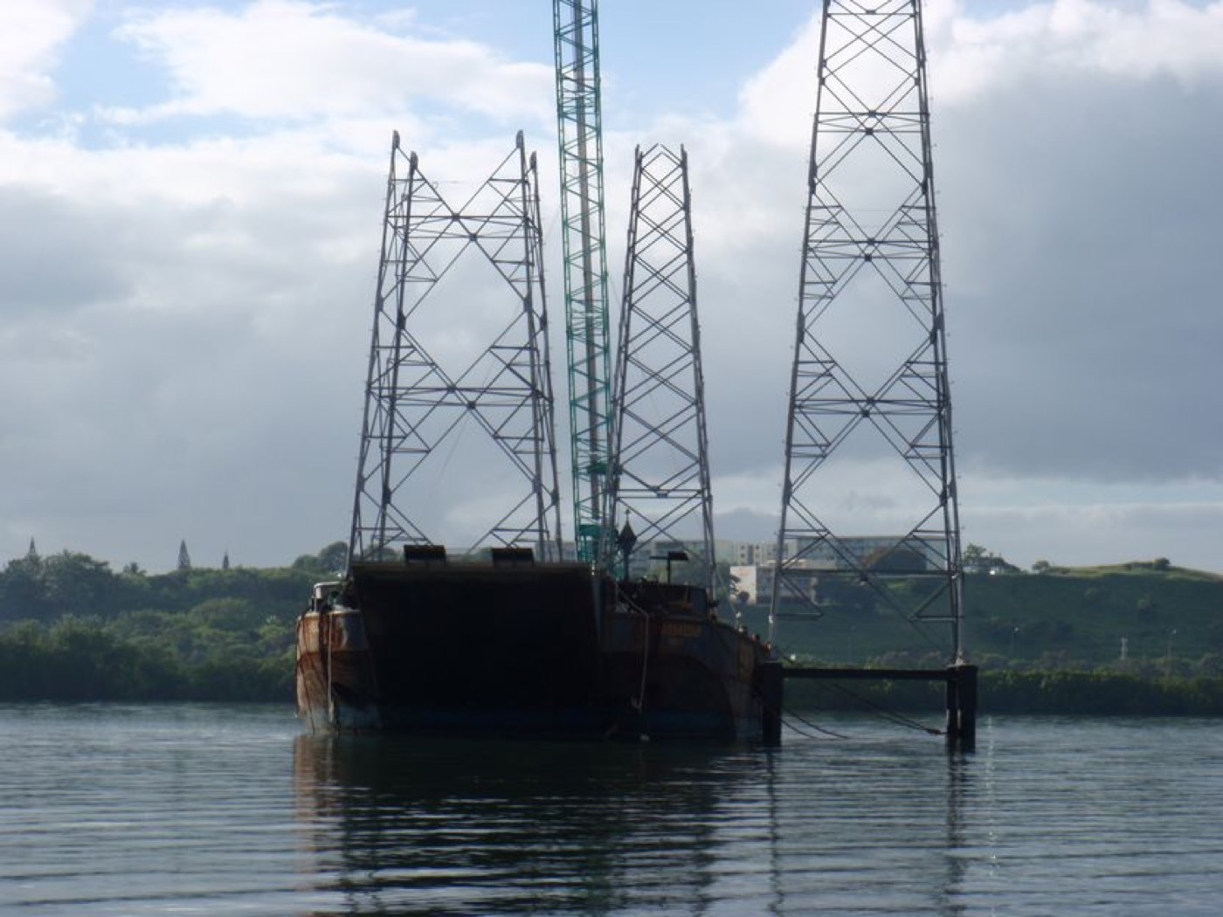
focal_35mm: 102
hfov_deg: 19.3
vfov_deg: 14.5
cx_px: 612
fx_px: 3604
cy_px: 458
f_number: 6.3
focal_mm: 18.2
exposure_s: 1/320
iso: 64
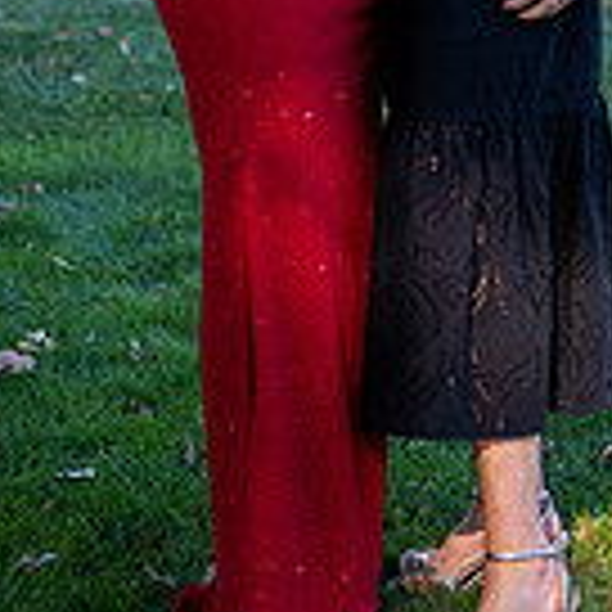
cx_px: 356
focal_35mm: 163
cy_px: -212
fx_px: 3260
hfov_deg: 10.7
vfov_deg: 10.5
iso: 320
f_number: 2.8
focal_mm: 58
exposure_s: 1/320
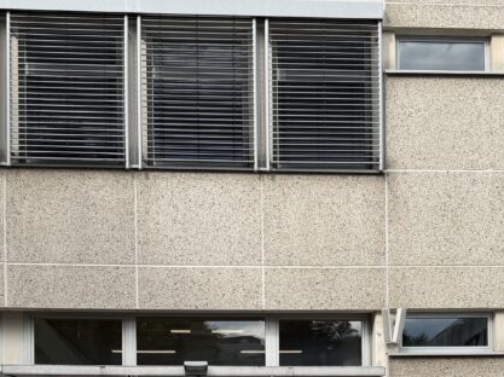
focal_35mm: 59
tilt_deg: +1.4
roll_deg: +1.1
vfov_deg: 22.9
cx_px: 270
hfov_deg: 32.7
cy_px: 446
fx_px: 858
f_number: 1.78
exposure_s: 1/2169
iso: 80
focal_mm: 6.76
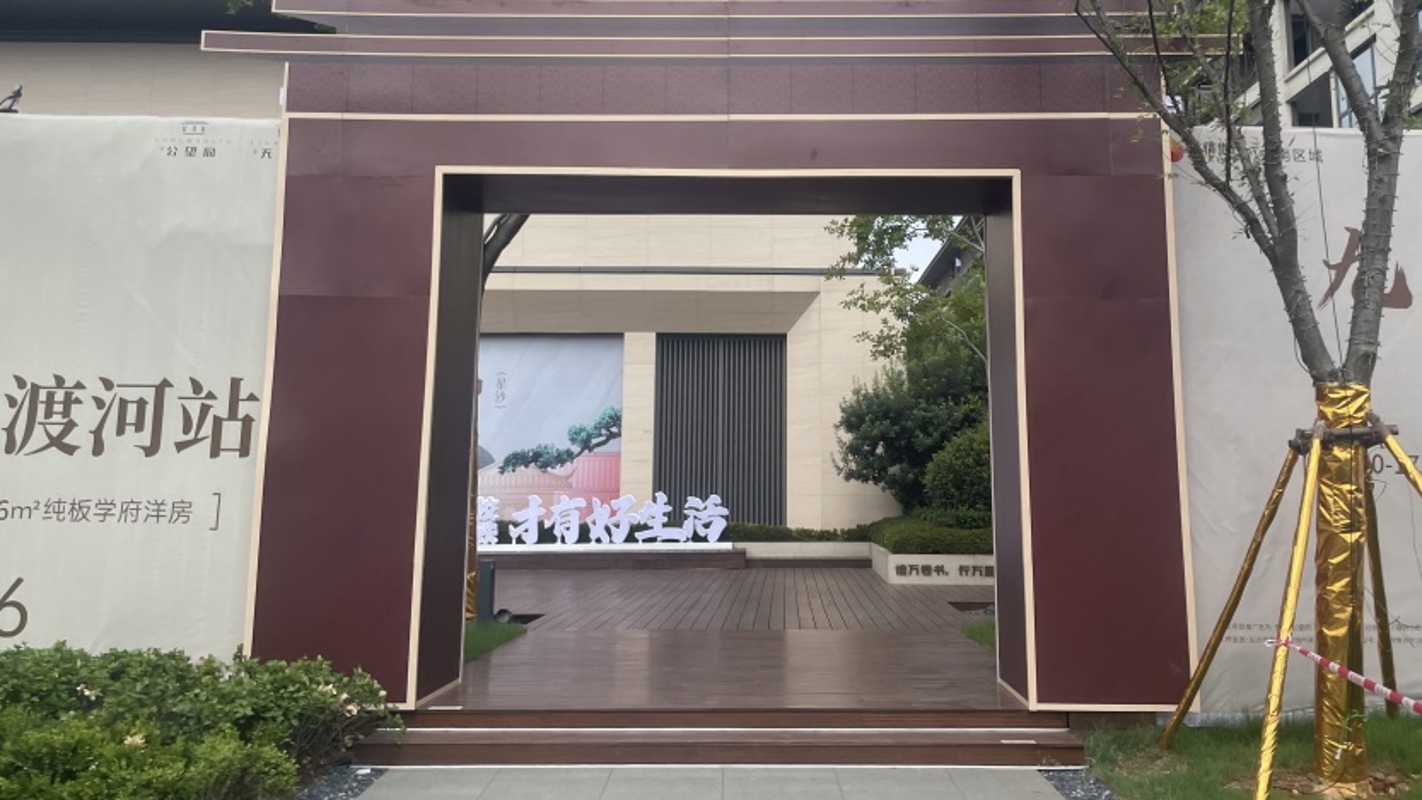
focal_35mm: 34
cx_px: 772
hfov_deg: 57.9
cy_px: 280
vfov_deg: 34.4
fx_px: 1282
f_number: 1.6
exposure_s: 1/1916
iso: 32
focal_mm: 4.2
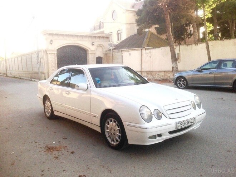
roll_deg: +1.2
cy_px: 88
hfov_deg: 55.4
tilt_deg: -5.4
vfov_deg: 42.9
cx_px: 118
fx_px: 225
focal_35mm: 33
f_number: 2.4
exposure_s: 1/208
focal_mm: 4.12
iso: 50
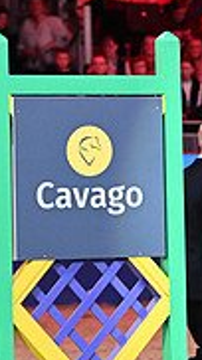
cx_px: 535
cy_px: 201
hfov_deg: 3.3
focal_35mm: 367
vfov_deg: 5.9
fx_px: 3504
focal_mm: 110
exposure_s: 1/500
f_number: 5
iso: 6400
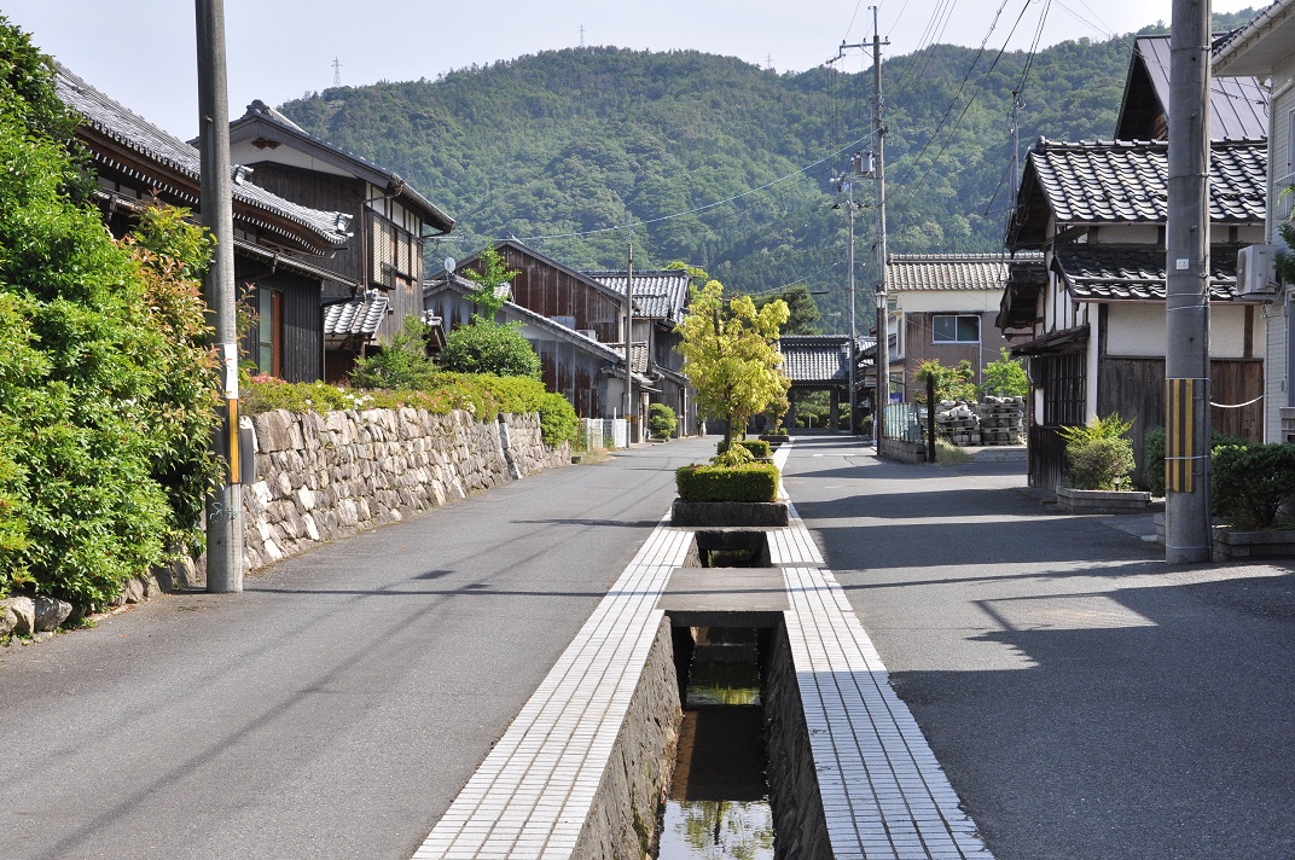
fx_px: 2048
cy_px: 430
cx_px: 648
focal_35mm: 57
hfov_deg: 35.1
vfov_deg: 23.7
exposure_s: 1/640
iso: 400
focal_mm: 38
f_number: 10
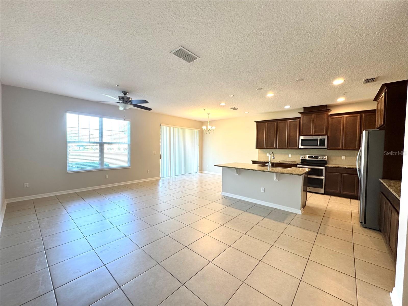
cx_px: 204
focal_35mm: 14
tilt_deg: -2.1
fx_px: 165
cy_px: 153
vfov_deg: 85.7
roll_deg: -0.7
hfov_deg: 102.1
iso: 250
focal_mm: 2.22
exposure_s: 1/60
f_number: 2.2
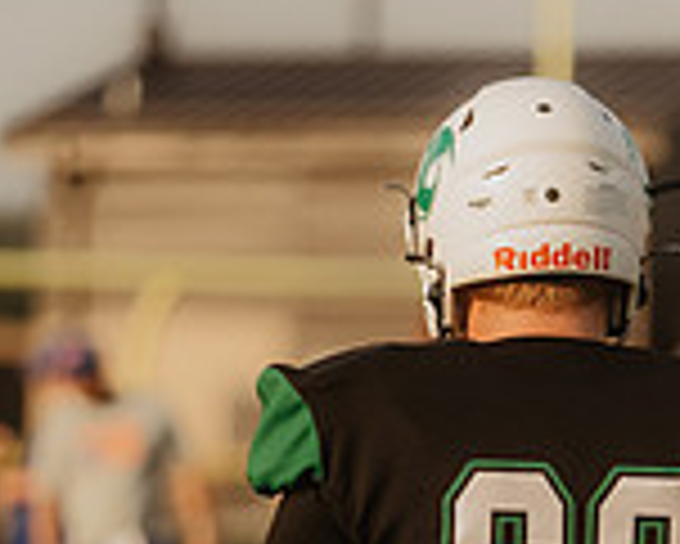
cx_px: 543
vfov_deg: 3.7
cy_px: 769
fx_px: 8458
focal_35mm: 420
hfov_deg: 4.6
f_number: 2.8
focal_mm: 150
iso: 1000
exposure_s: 1/8000
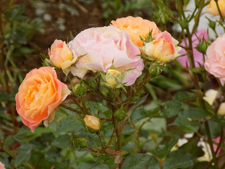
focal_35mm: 259
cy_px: 84
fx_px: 1683
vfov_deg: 5.7
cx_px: 112
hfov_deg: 7.6
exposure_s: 1/40
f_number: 5.7
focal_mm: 46
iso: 80
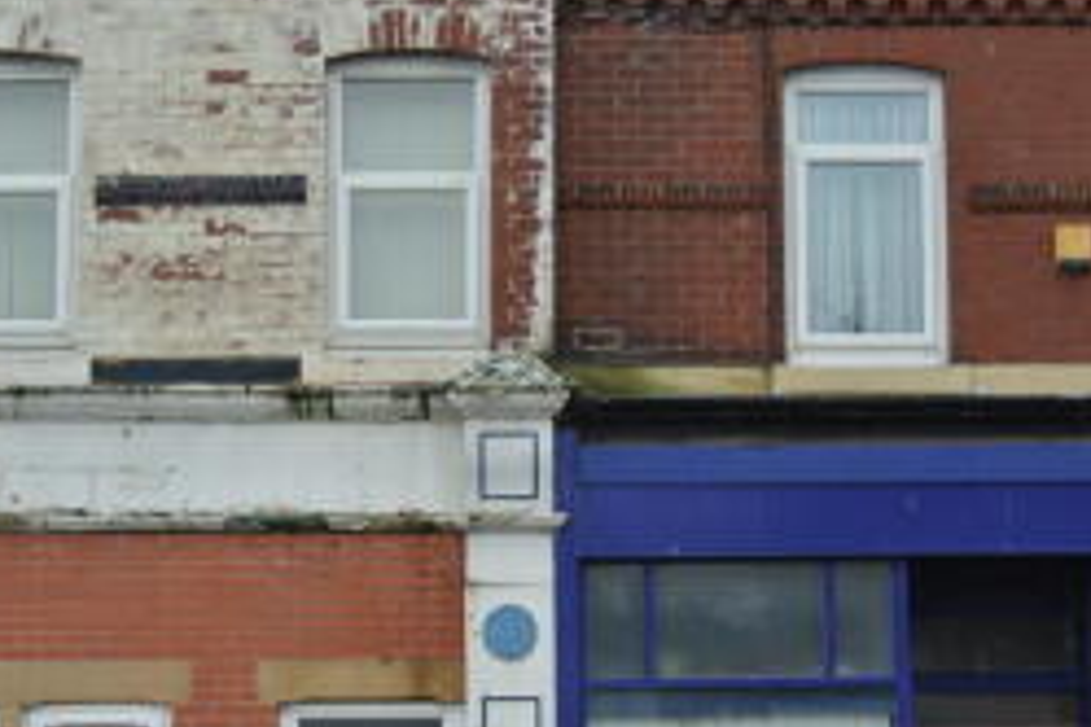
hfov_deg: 24.2
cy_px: 659
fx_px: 2545
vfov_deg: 16.1
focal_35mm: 84
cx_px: 565
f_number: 4.2
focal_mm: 16.6
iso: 200
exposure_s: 1/60
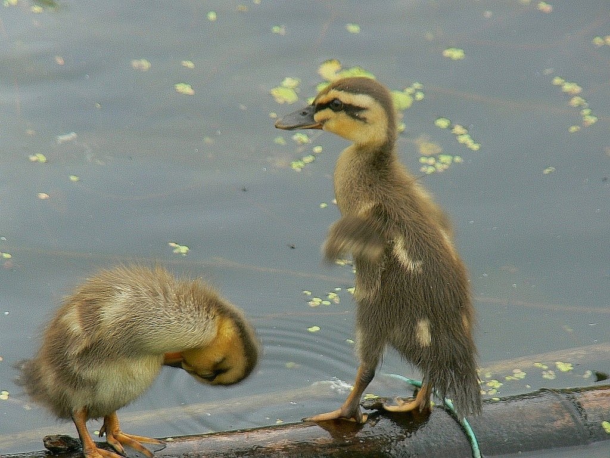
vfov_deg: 4.1
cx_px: 305
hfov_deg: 5.4
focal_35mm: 364
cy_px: 229
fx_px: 6414
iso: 80
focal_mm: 60.5
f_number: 4
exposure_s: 1/100
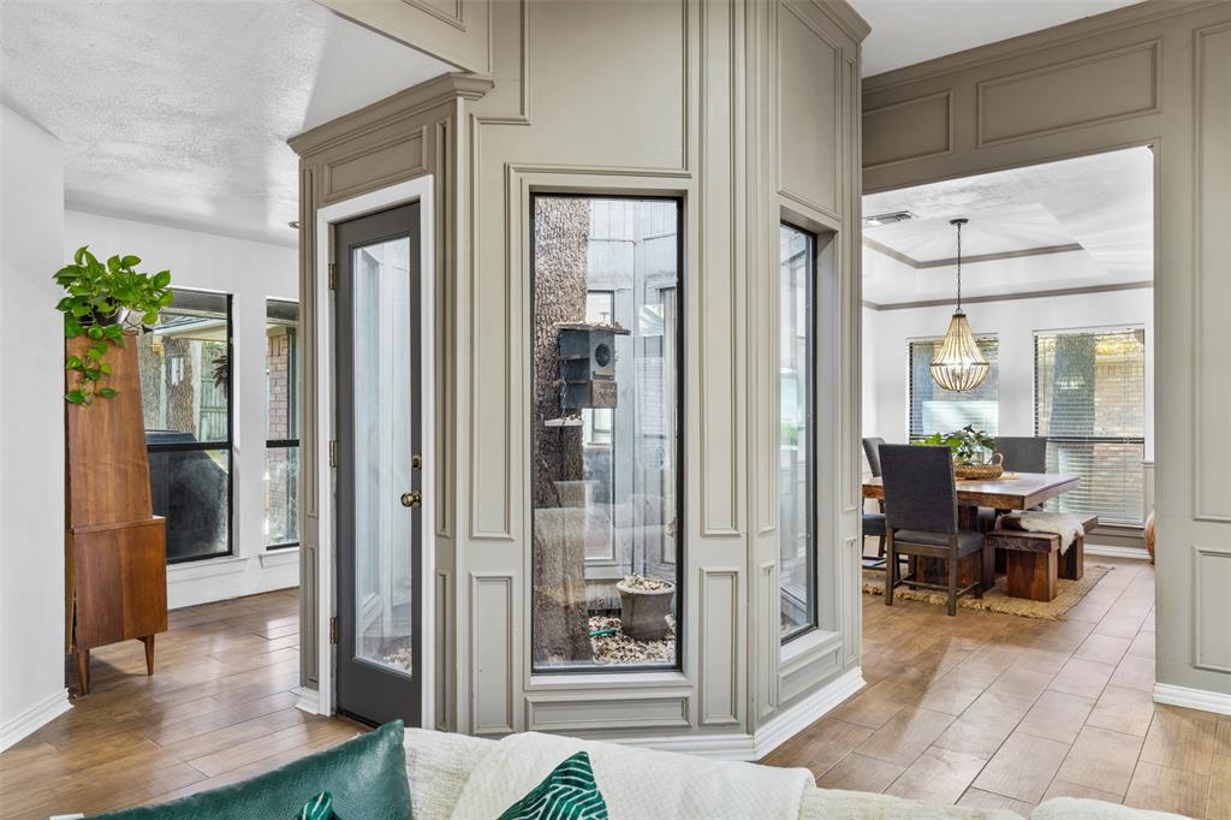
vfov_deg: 57.2
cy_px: 410
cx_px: 616
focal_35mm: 22
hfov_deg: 78.6
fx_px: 752
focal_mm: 22
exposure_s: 2
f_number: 9
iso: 160
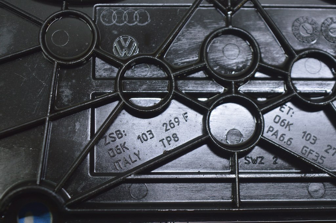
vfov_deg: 17.5
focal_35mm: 78
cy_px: 112
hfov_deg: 26.0
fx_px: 727
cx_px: 168
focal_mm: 52
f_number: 5.6
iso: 400
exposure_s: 1/20
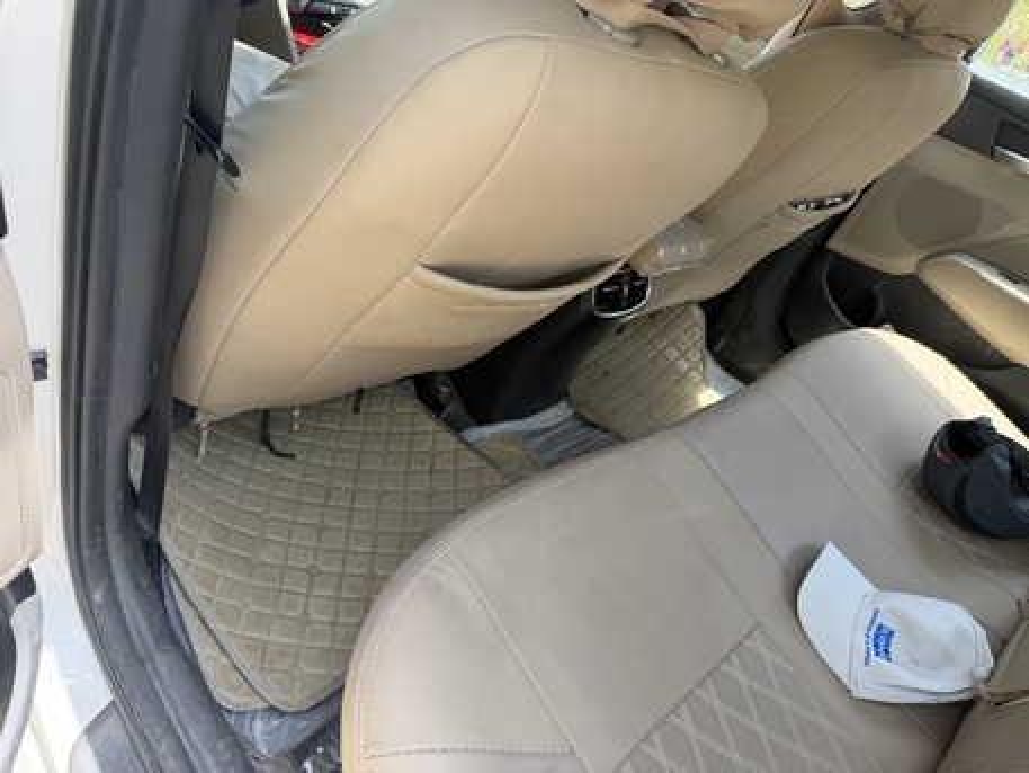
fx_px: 714
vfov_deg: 56.8
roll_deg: -21.1
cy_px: 386
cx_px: 514
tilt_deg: -38.0
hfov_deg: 71.6
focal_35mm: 24
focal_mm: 6.76
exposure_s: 1/325
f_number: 1.78
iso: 80
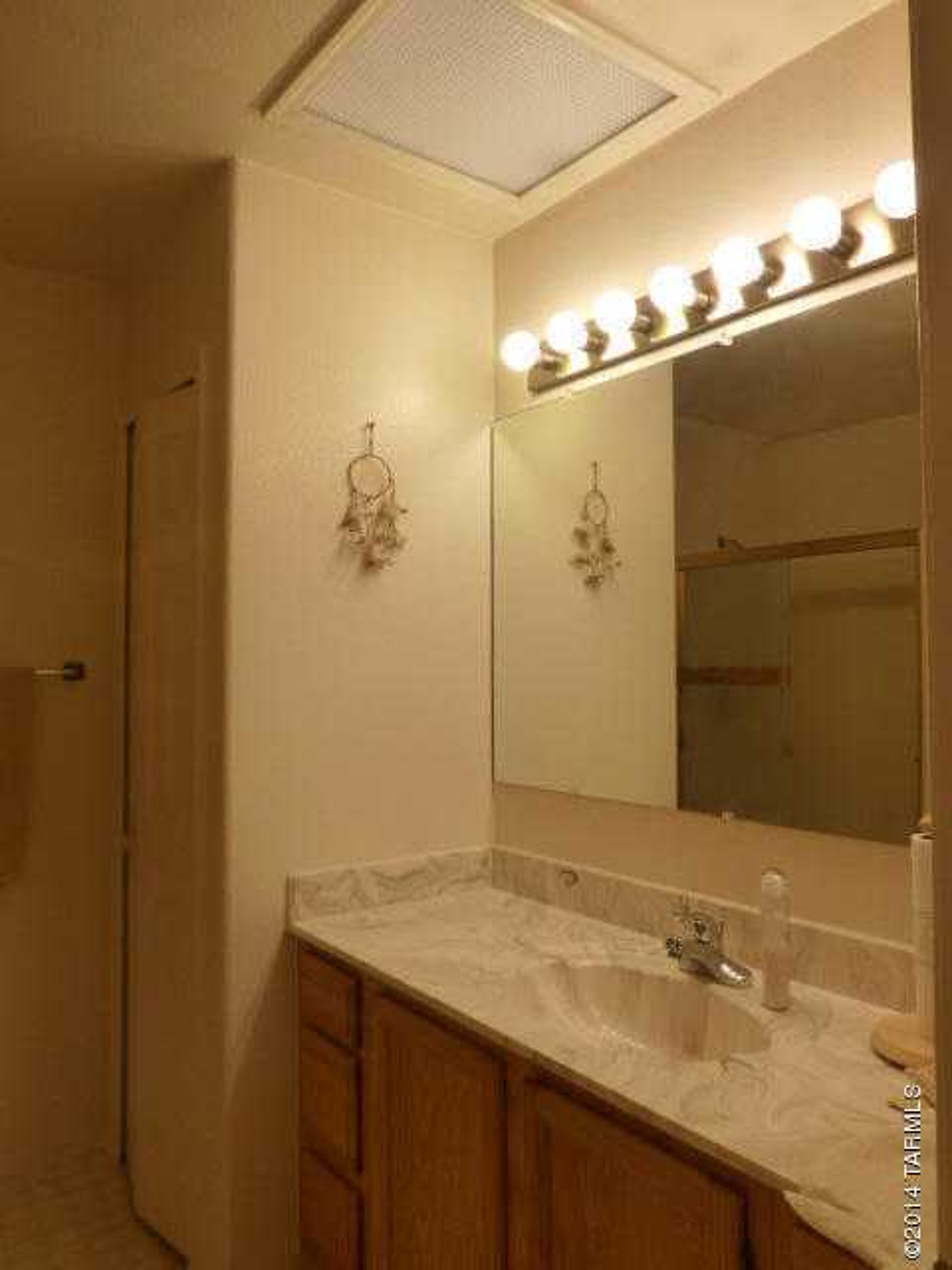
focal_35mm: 25
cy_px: 635
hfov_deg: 54.9
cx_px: 476
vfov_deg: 69.4
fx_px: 917
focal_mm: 4.3
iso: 200
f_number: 3.3
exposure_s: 1/60
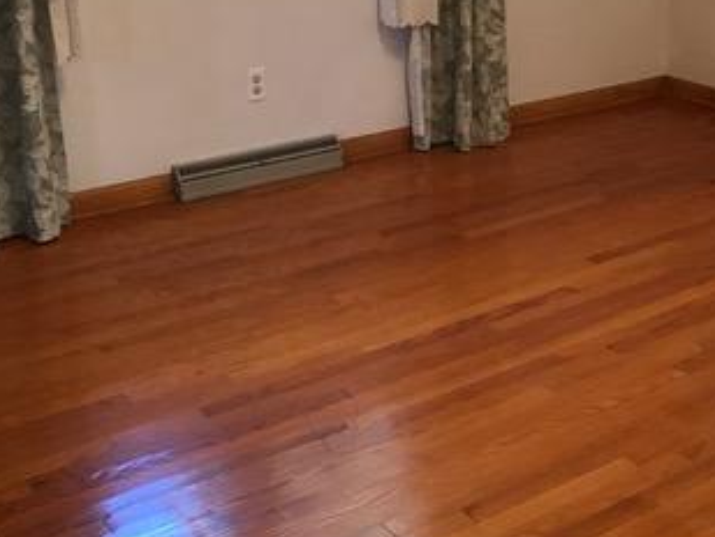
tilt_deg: -10.9
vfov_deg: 24.5
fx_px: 1198
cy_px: 44
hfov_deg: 32.5
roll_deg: -0.3
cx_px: 544
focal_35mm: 58
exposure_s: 1/17
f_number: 1.8
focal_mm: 3.99
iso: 40
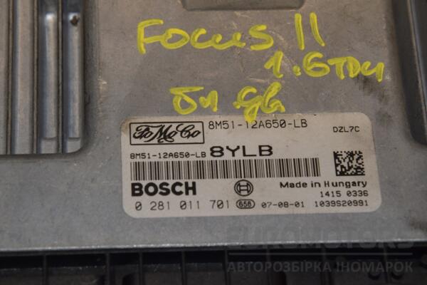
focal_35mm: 158
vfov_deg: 8.7
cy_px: 142
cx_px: 214
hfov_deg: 13.0
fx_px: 1868
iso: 800
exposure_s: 1/200
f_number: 10
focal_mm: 105
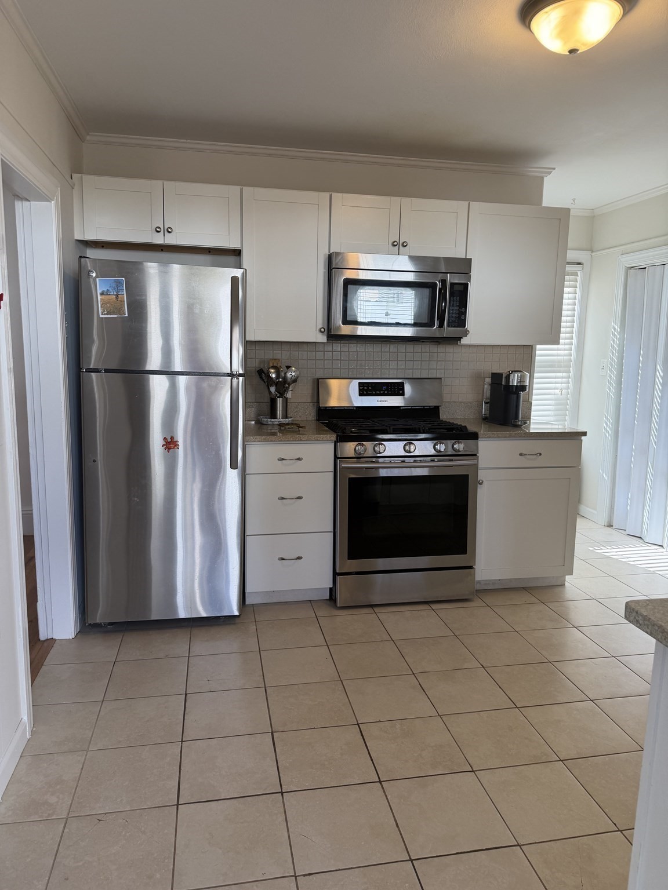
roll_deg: -1.6
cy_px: 445
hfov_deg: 56.8
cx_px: 334
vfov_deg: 71.6
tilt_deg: -5.3
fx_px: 618
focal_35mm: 24
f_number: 1.78
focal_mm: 6.76
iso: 80
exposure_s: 1/195
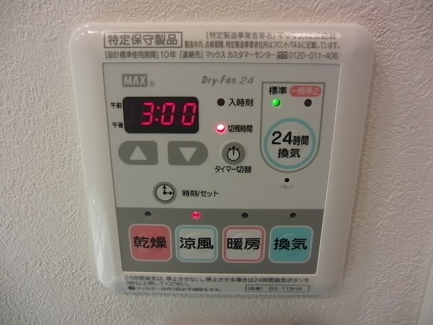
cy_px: 162
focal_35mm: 24
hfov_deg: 71.6
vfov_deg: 56.8
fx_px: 300
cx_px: 216
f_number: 3.2
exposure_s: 1/60
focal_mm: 4.3
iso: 320
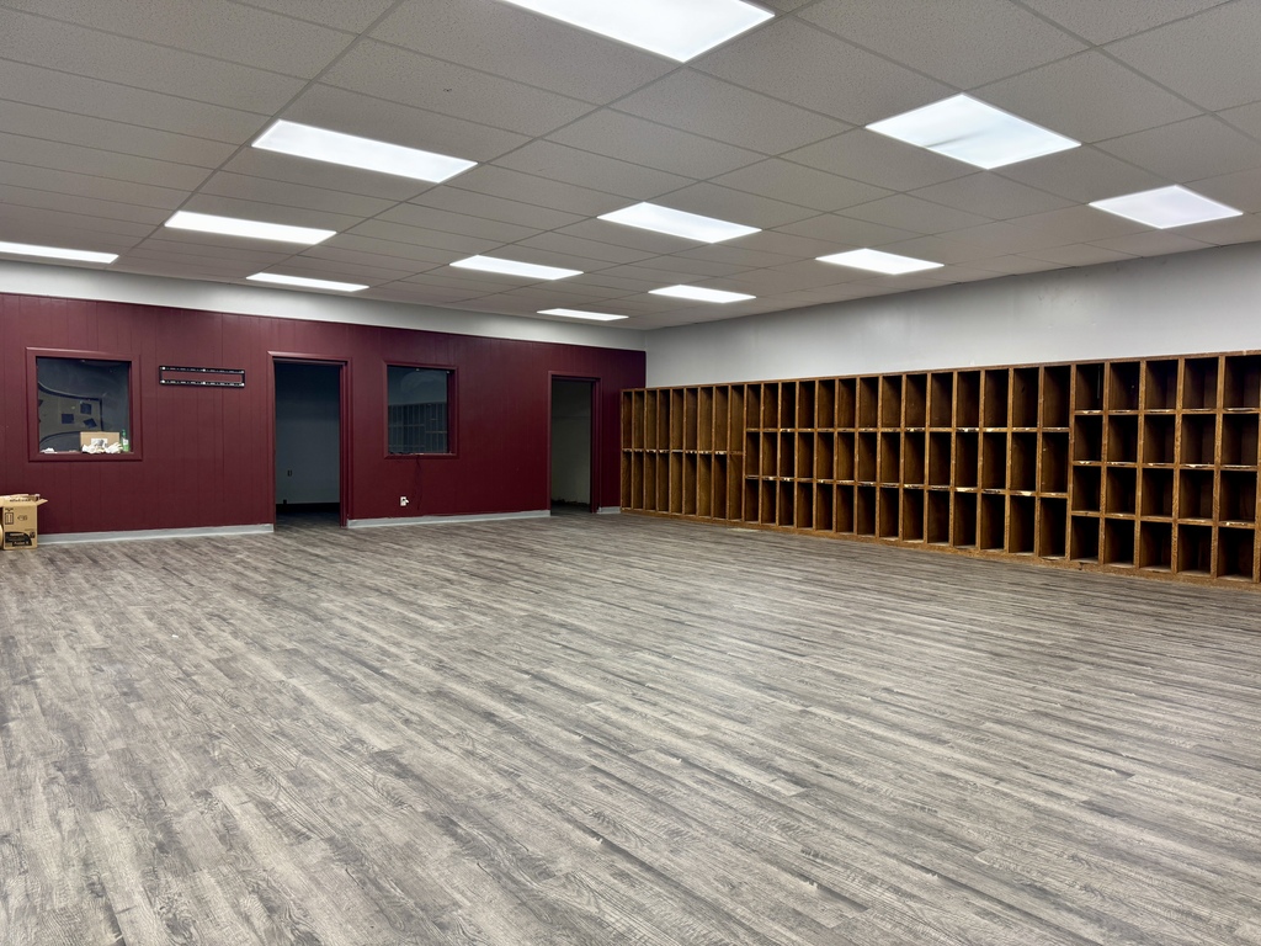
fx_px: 874
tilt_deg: -3.4
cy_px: 473
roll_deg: -0.4
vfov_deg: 56.8
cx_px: 630
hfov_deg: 71.6
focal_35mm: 24
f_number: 1.78
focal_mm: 6.76
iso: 100
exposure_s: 1/60
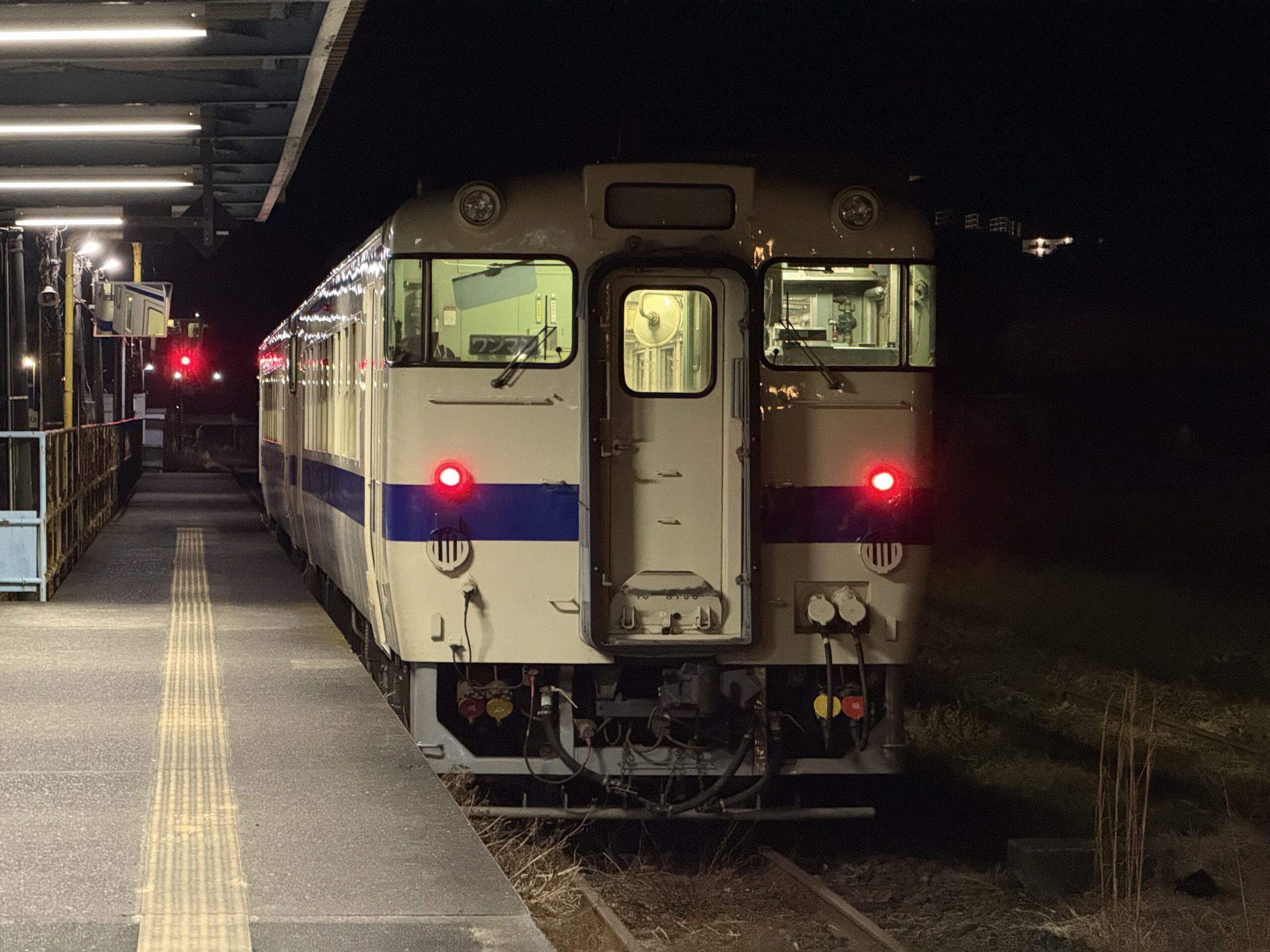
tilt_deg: -0.8
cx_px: 635
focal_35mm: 120
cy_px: 476
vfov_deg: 12.3
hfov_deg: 16.4
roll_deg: -0.2
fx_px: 4403
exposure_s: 1/30
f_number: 2.8
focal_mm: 15.66
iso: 1250
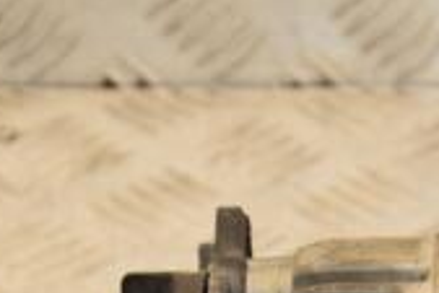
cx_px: 408
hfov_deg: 6.6
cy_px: 513
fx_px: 3771
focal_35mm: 309
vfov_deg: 4.4
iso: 800
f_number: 5.6
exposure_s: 1/200
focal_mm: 58
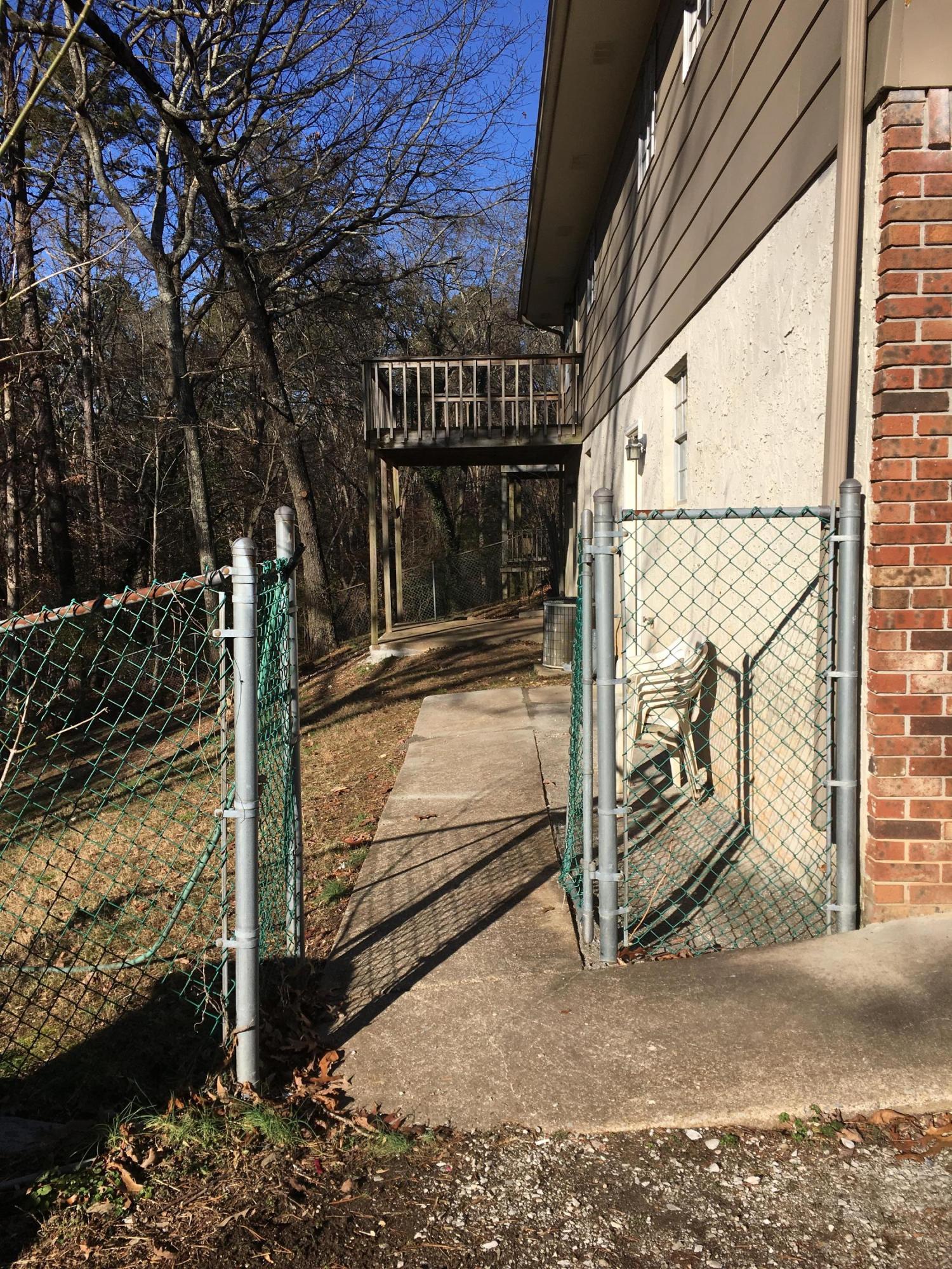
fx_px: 1063
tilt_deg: -6.4
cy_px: 634
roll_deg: -0.2
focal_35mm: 29
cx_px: 476
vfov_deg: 61.7
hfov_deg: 48.2
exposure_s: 1/1789
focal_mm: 4.15
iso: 25
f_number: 2.2
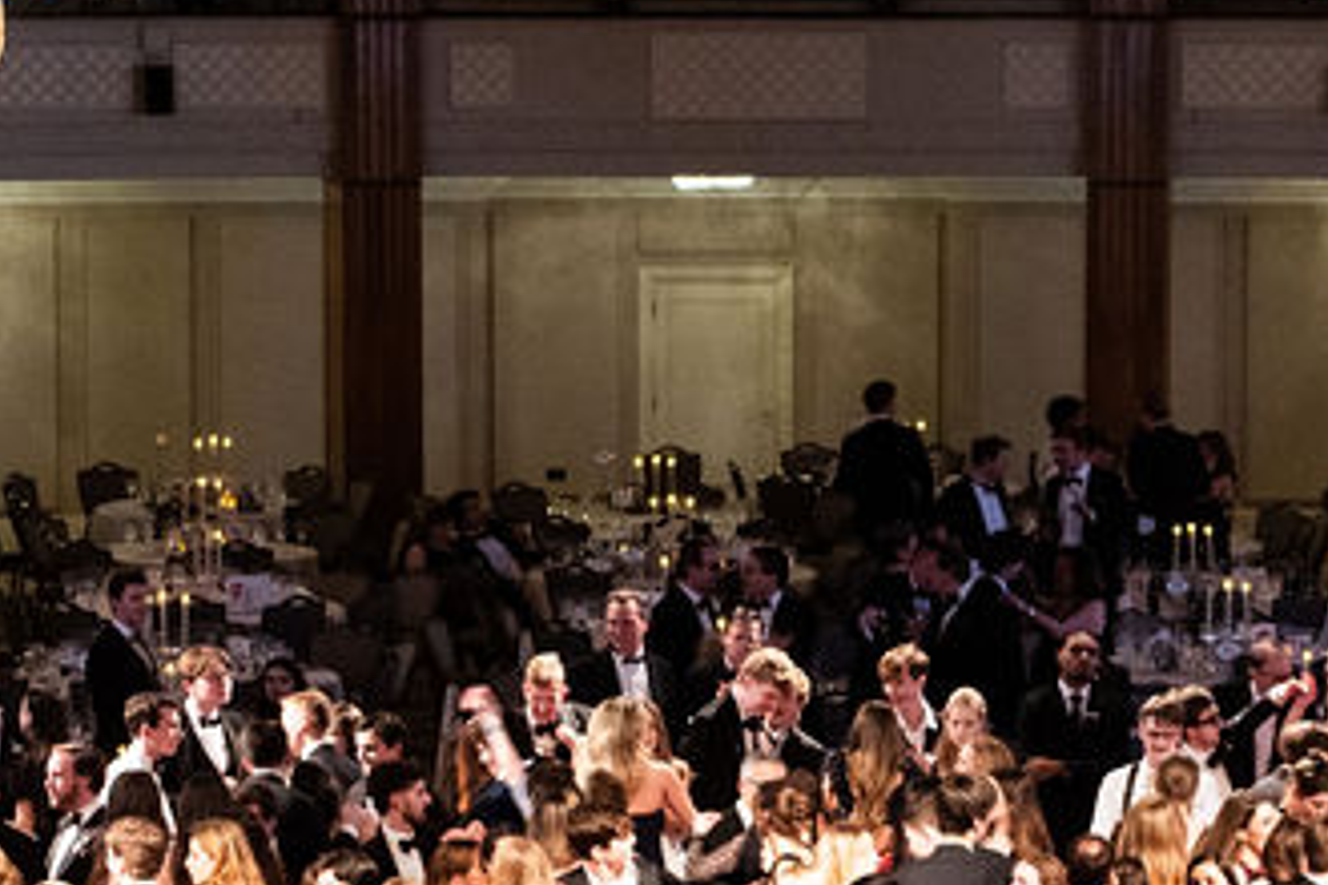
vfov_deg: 7.1
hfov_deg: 10.6
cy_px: 701
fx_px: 7156
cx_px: 848
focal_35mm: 194
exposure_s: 1/25
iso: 800
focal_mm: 60
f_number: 4.5
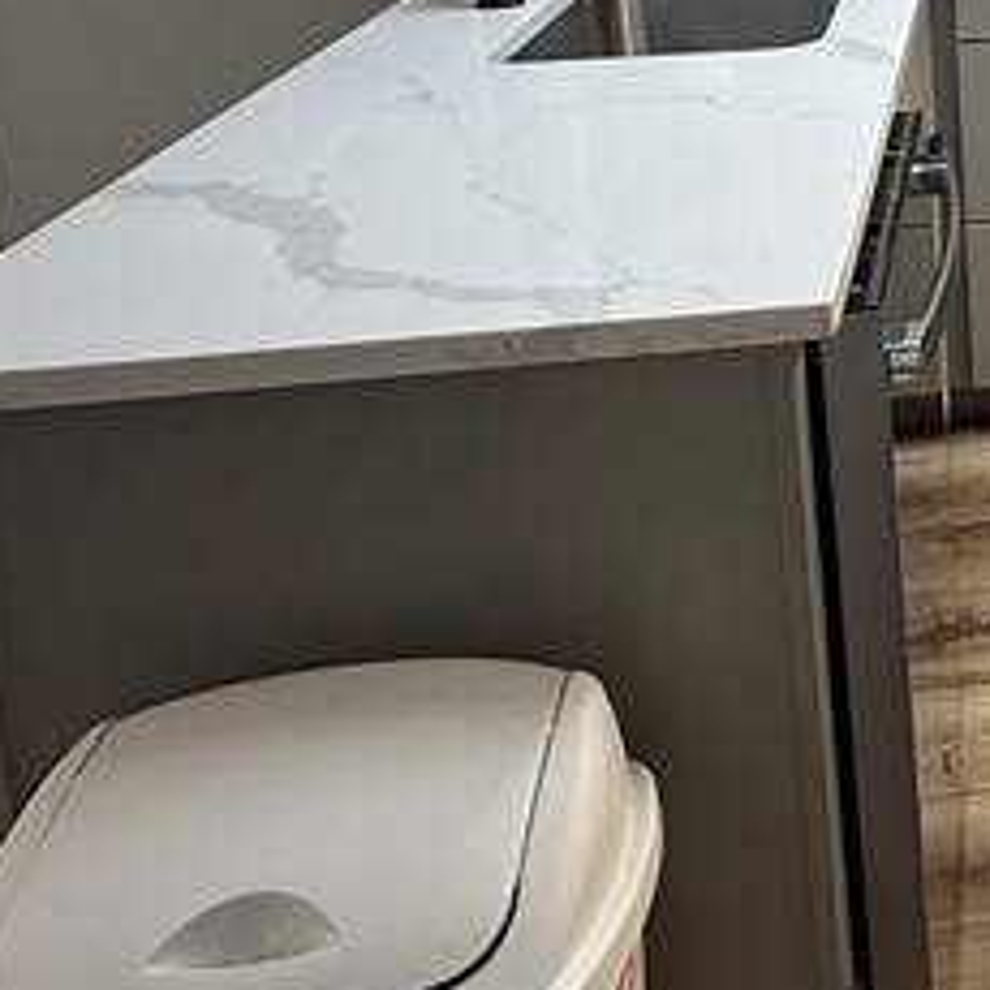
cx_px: 1360
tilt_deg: -9.4
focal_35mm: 55
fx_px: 1780
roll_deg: +0.9
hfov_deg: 25.6
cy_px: -82
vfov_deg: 28.4
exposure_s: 1/60
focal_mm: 2.22
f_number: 2.2
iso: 250
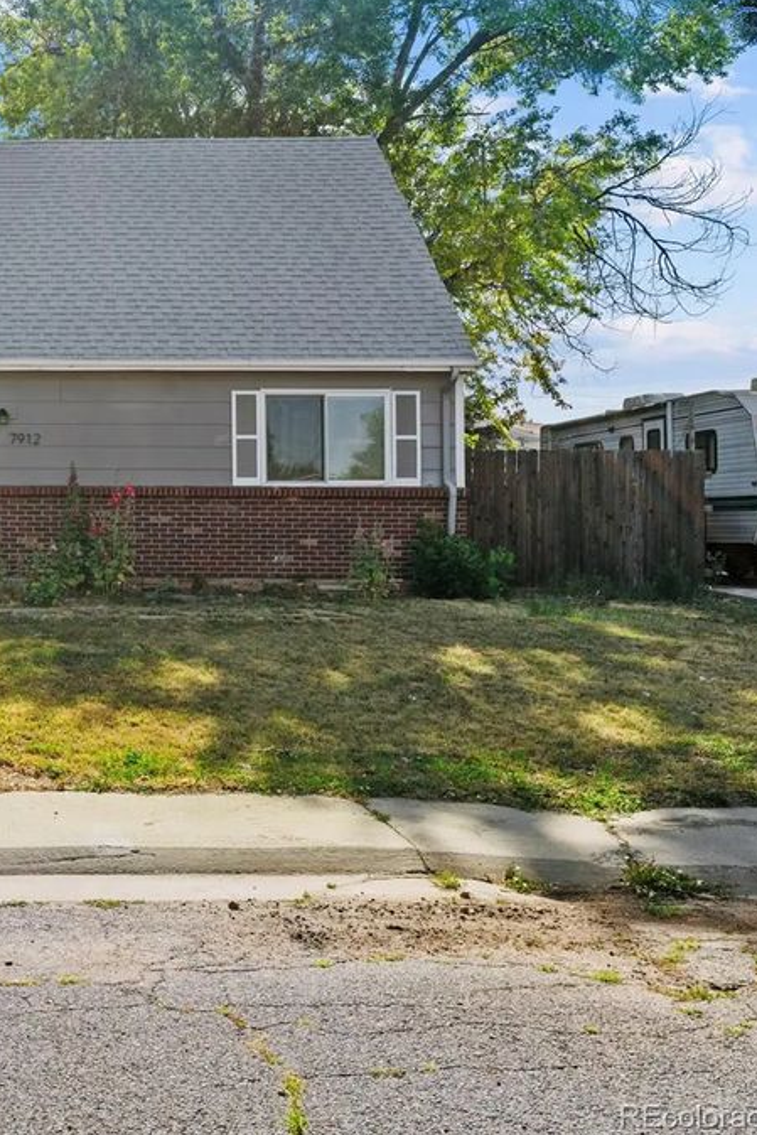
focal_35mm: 38
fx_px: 1198
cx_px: -69
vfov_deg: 50.7
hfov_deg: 31.3
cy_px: 563
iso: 250
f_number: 9
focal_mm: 25
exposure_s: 1/50
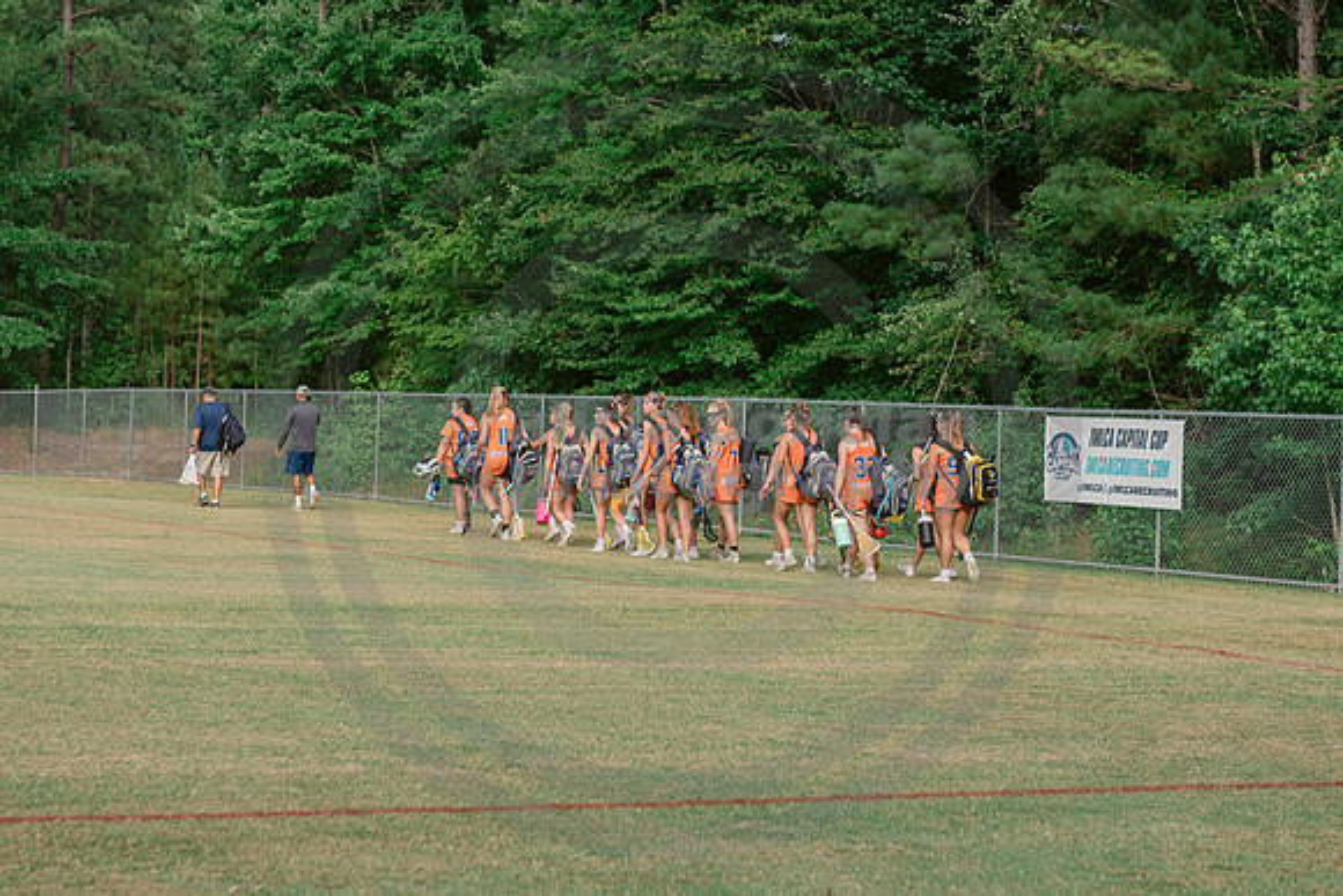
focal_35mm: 90
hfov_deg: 22.6
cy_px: 388
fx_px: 3368
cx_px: 668
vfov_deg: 15.2
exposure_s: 1/500
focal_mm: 70
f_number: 5.6
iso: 250
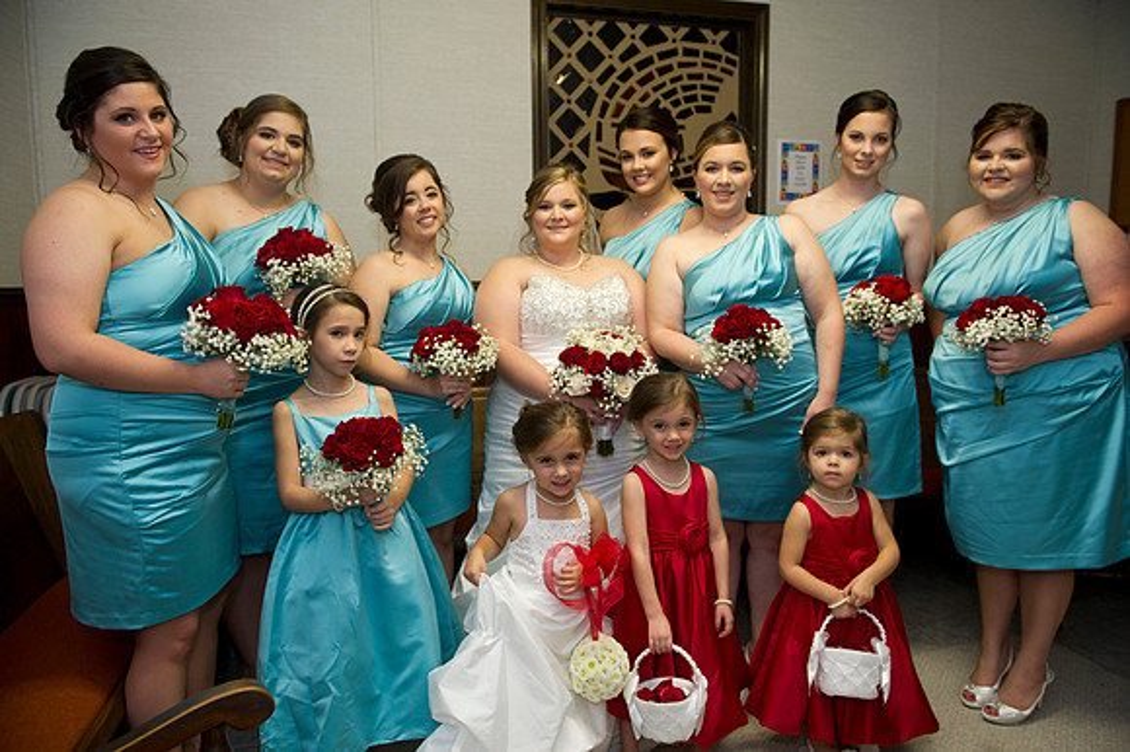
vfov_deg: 53.1
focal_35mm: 24
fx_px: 753
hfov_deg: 73.8
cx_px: 565
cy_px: 376
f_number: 3.5
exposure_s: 1/160
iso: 1600
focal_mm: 24
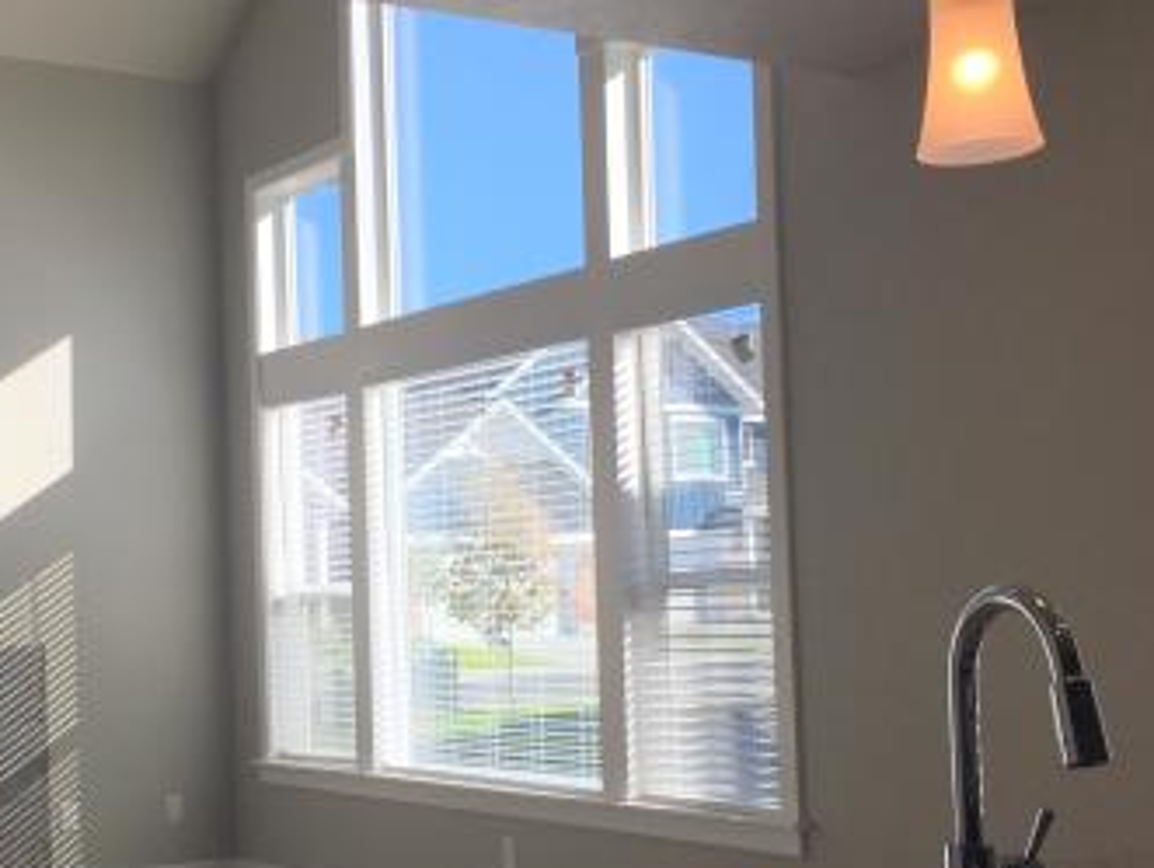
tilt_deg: +3.2
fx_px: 1869
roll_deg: +0.8
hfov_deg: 33.9
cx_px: 352
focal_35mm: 56
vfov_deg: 26.1
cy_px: 530
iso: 32
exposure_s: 1/824
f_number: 2.2
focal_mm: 4.15
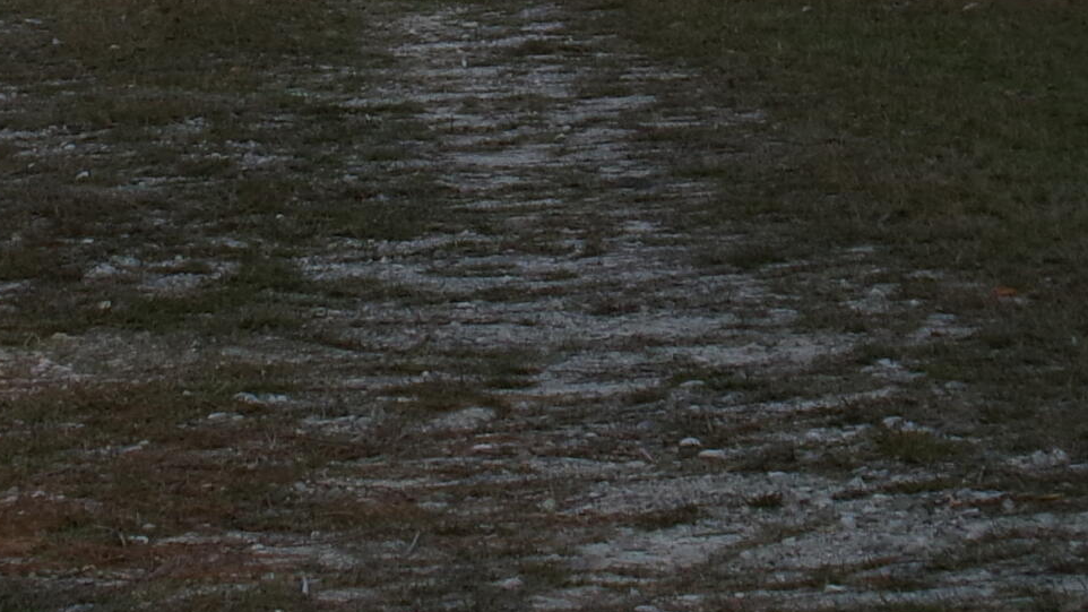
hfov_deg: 10.9
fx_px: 5683
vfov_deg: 6.1
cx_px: 650
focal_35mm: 197
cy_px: -200
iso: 100
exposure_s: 1/220
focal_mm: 10.3
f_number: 4.4
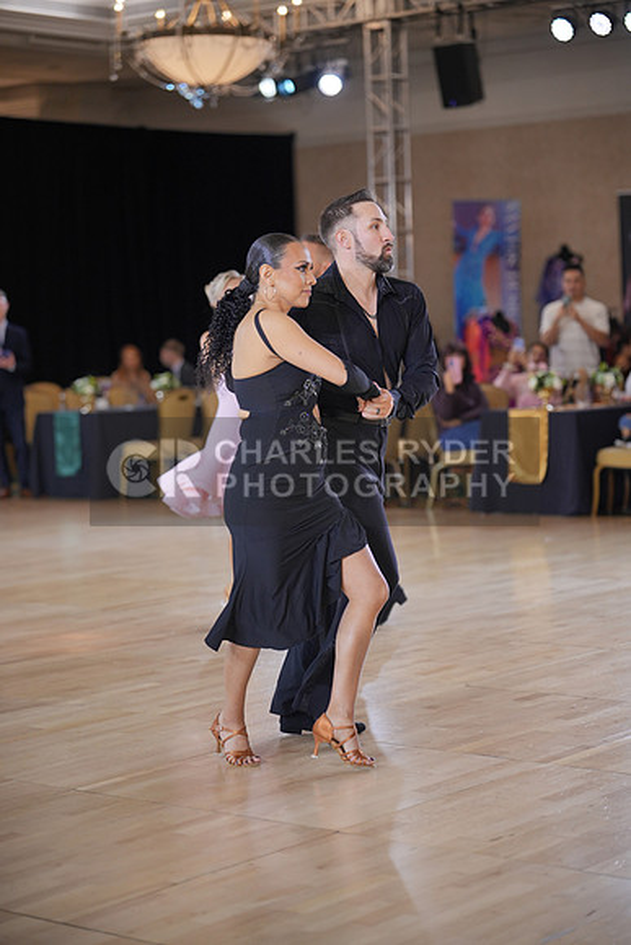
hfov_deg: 18.0
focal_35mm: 76
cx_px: 316
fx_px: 1997
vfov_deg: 26.6
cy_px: 472
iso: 800
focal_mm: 76
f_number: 2
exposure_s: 1/500
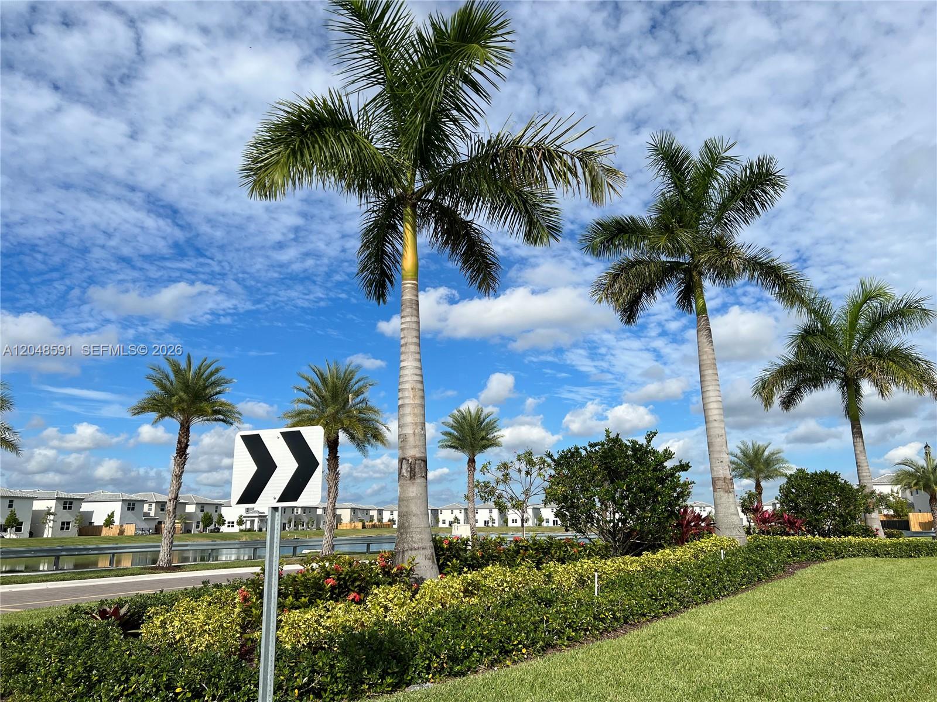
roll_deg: +1.3
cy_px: 351
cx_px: 468
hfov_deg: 67.3
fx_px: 704
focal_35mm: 26
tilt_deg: +14.3
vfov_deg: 53.1
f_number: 1.5
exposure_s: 1/6579
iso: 50
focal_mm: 5.7
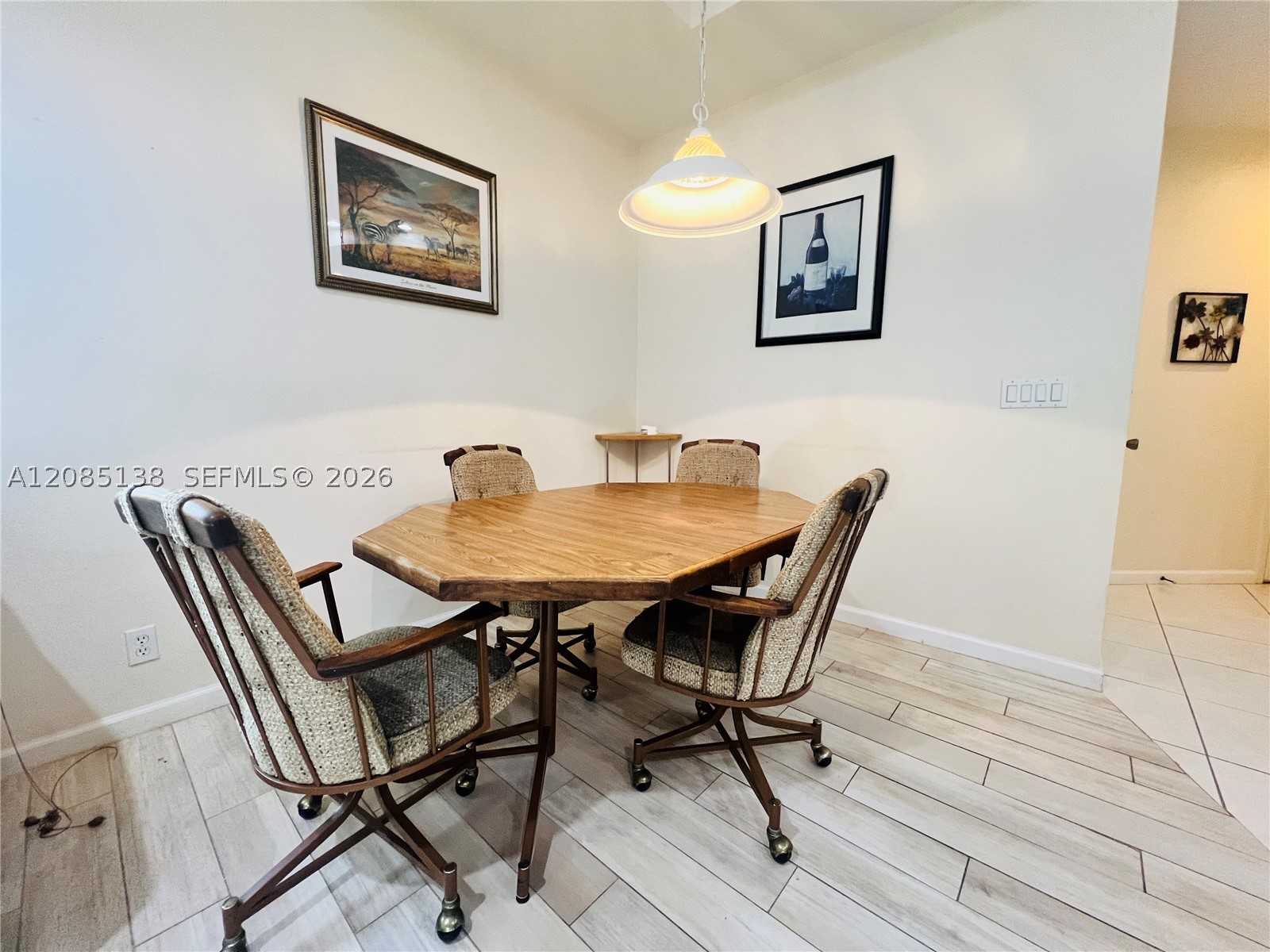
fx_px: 477
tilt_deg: -6.4
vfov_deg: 89.9
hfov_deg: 106.2
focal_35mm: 13
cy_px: 476
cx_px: 635
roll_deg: -0.9
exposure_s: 1/60
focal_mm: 1.57
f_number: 1.8
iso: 250
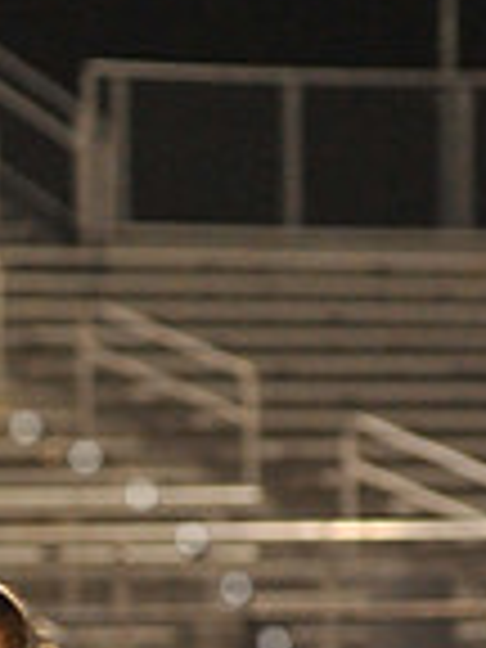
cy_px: 909
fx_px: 12280
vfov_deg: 3.0
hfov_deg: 2.3
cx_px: -180
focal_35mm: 656
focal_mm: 170
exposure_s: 1/160
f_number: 4.5
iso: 4000
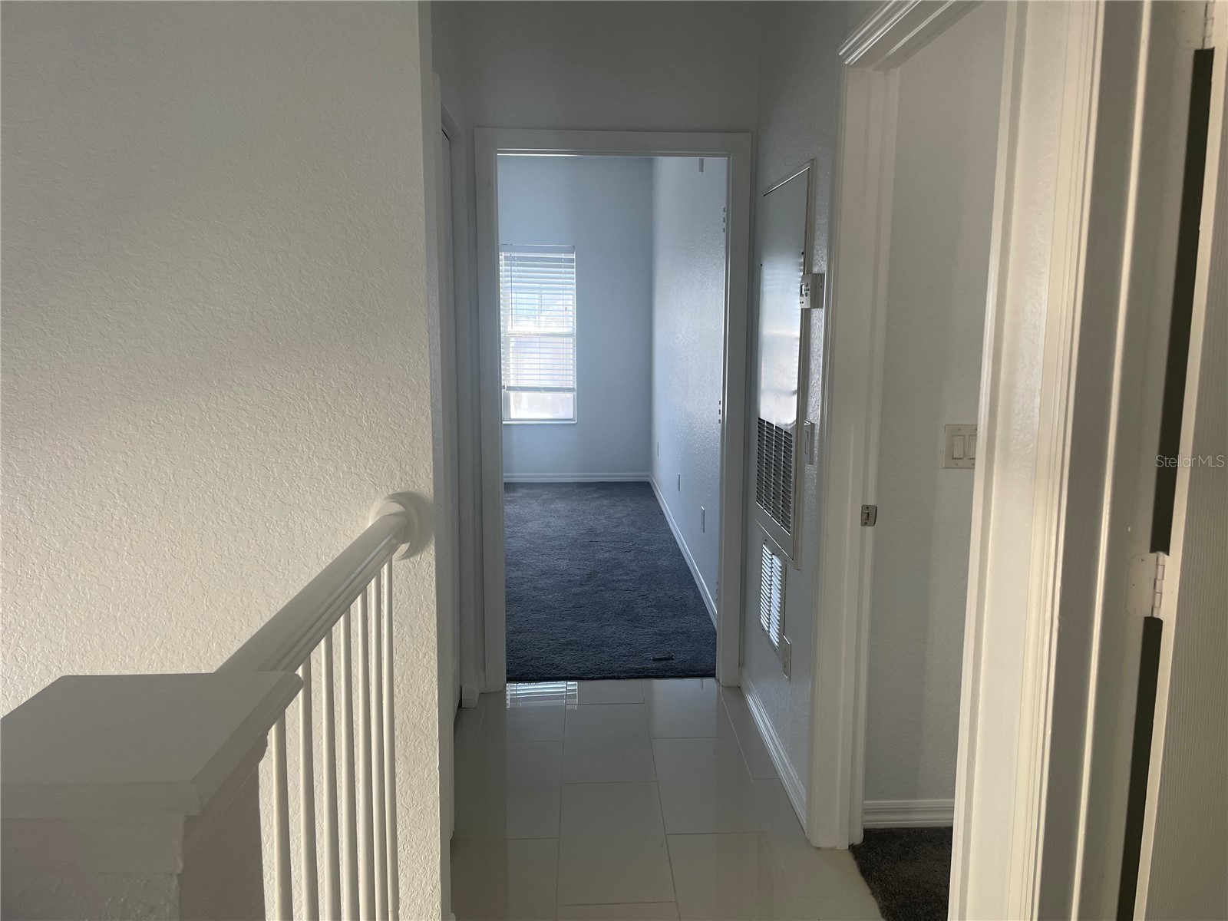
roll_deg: +0.2
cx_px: 614
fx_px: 922
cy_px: 460
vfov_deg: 53.1
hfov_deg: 67.3
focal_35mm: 26
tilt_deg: -8.9
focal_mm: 4.2
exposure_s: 1/121
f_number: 1.6
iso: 80
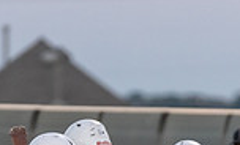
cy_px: 229
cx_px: 96
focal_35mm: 1072
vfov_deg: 1.2
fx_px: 6950
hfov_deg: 2.0
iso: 1250
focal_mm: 200
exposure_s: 1/1250
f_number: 2.8
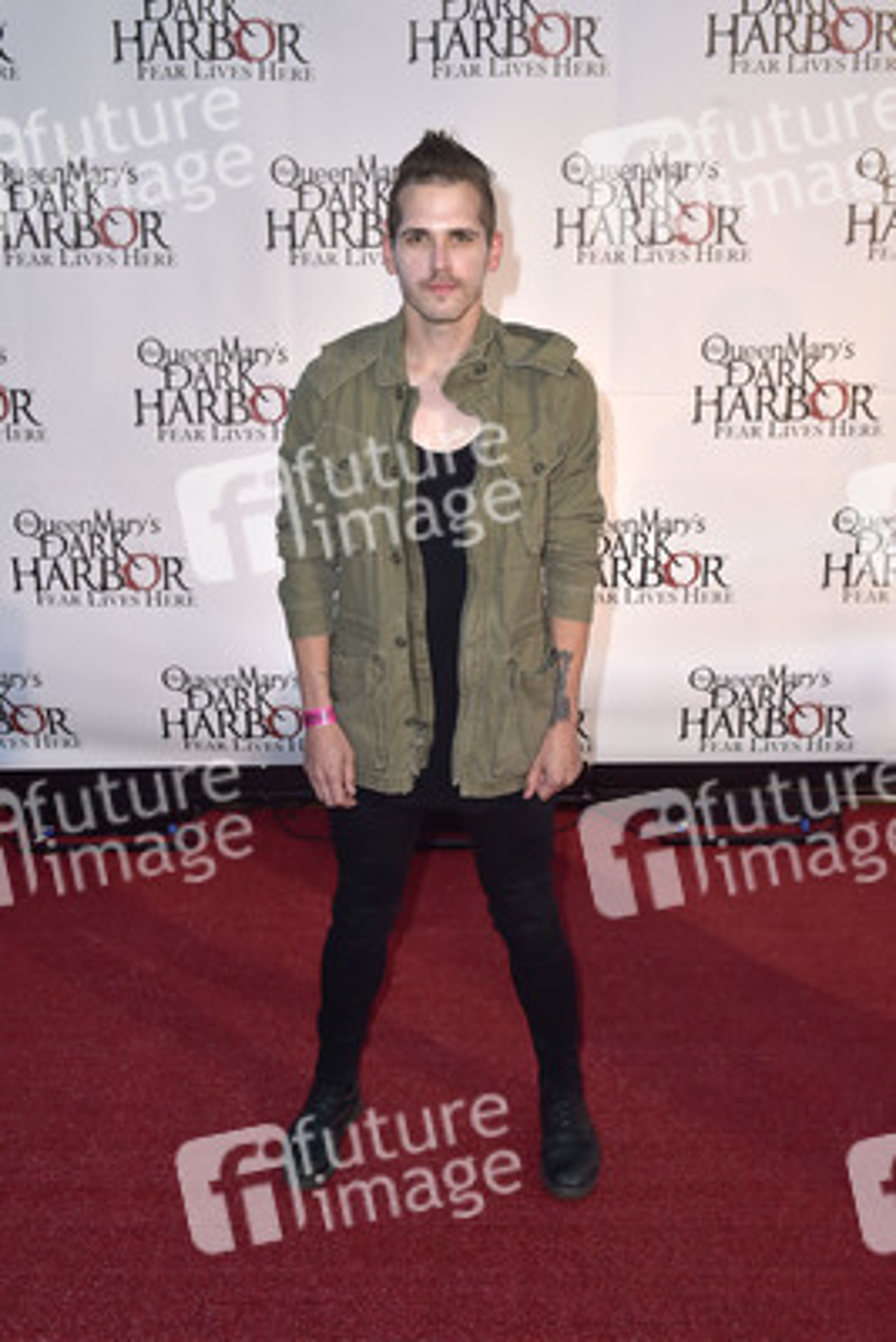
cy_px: 671
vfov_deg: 55.8
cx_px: 448
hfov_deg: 38.9
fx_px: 1268
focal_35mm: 34
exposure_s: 1/250
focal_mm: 34
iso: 320
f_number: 5.6
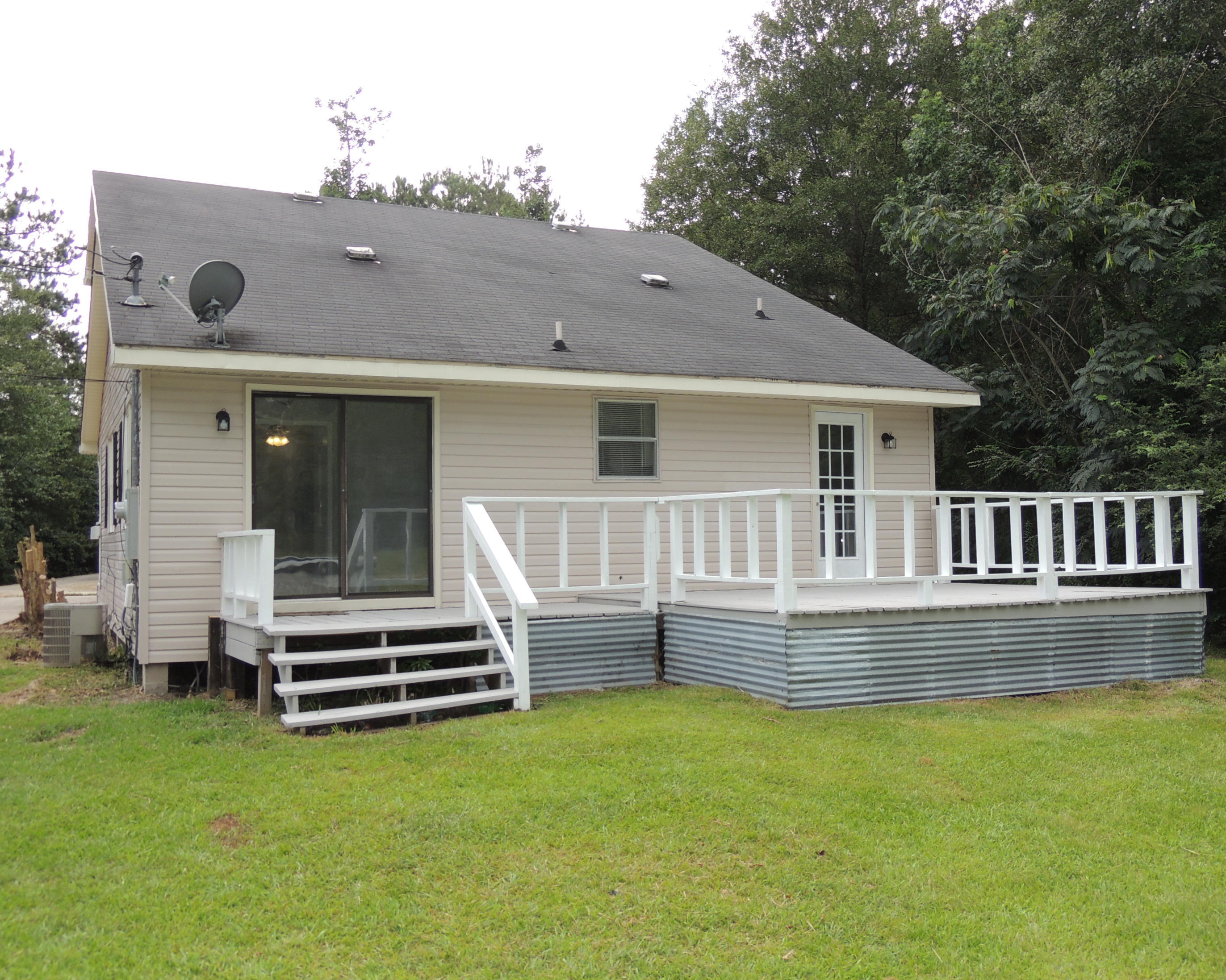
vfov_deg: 45.8
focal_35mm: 32
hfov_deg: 55.7
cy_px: 485
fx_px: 1161
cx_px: 613
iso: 100
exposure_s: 1/200
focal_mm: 5.3
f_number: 3.1
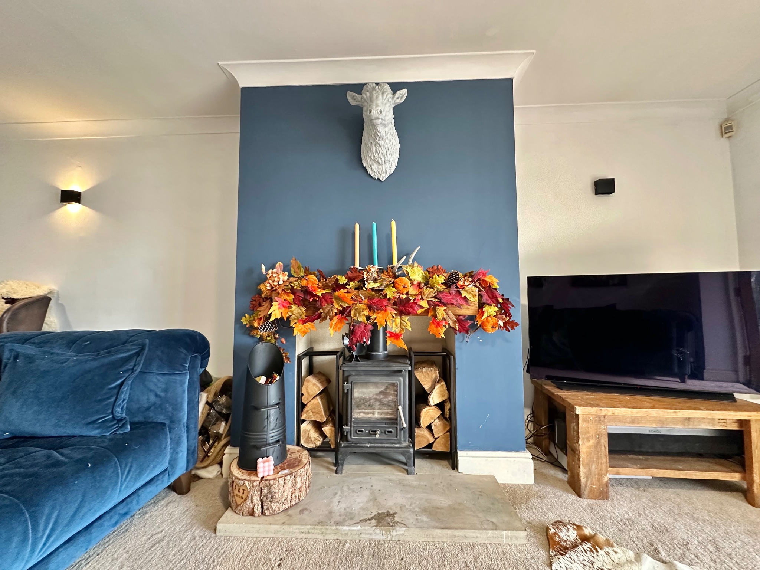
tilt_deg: +3.4
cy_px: 285
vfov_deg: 85.7
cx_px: 380
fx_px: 307
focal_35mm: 14
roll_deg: +0.1
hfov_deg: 102.1
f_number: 2.2
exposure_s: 1/60
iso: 320
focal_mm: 2.22
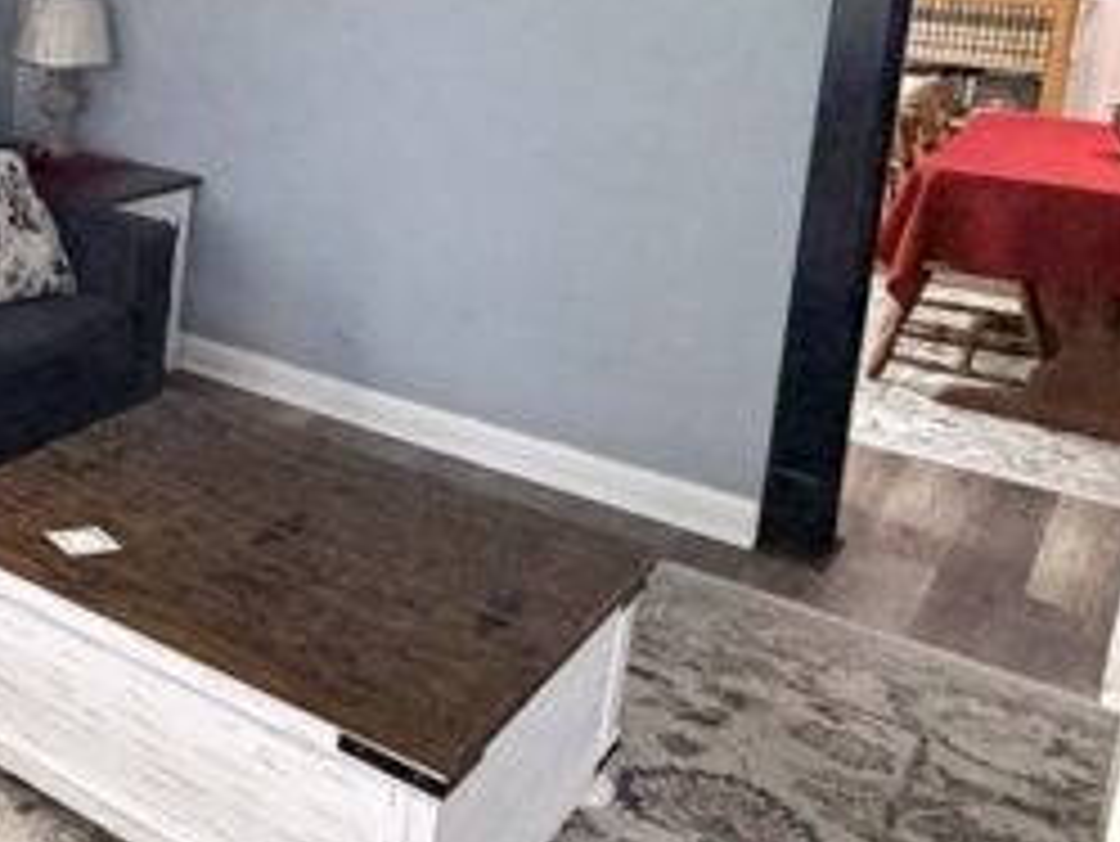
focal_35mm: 45
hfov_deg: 32.5
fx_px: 1457
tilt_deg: -8.0
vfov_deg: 30.6
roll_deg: -1.3
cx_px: -306
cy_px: 68
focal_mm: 2.22
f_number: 2.2
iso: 320
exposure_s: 1/120
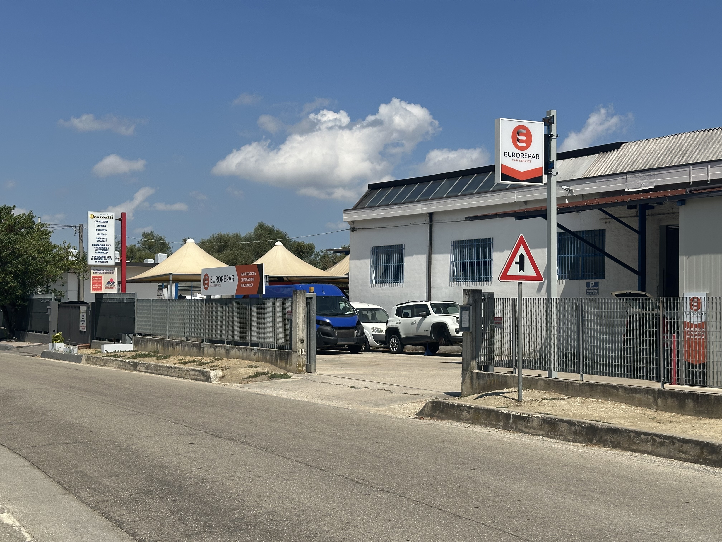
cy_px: 271
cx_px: 361
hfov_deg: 39.7
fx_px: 1001
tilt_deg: +1.9
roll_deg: -0.4
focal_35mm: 48
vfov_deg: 30.3
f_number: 1.78
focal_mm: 6.86
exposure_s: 1/6623
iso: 64
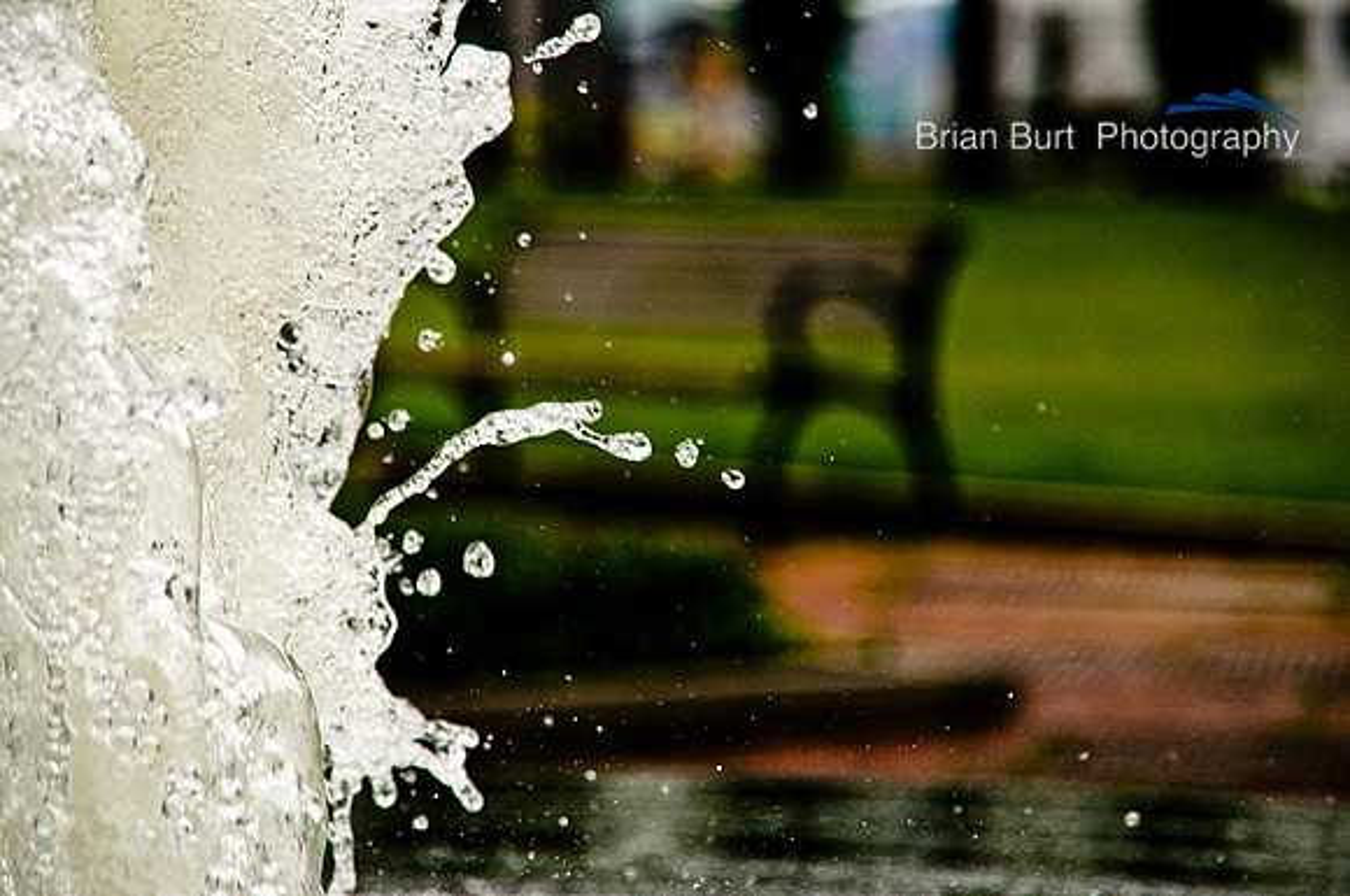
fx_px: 11234
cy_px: 448
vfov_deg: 4.6
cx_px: 675
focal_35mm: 300
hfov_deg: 6.9
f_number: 6.3
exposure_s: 1/1250
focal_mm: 200
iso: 400
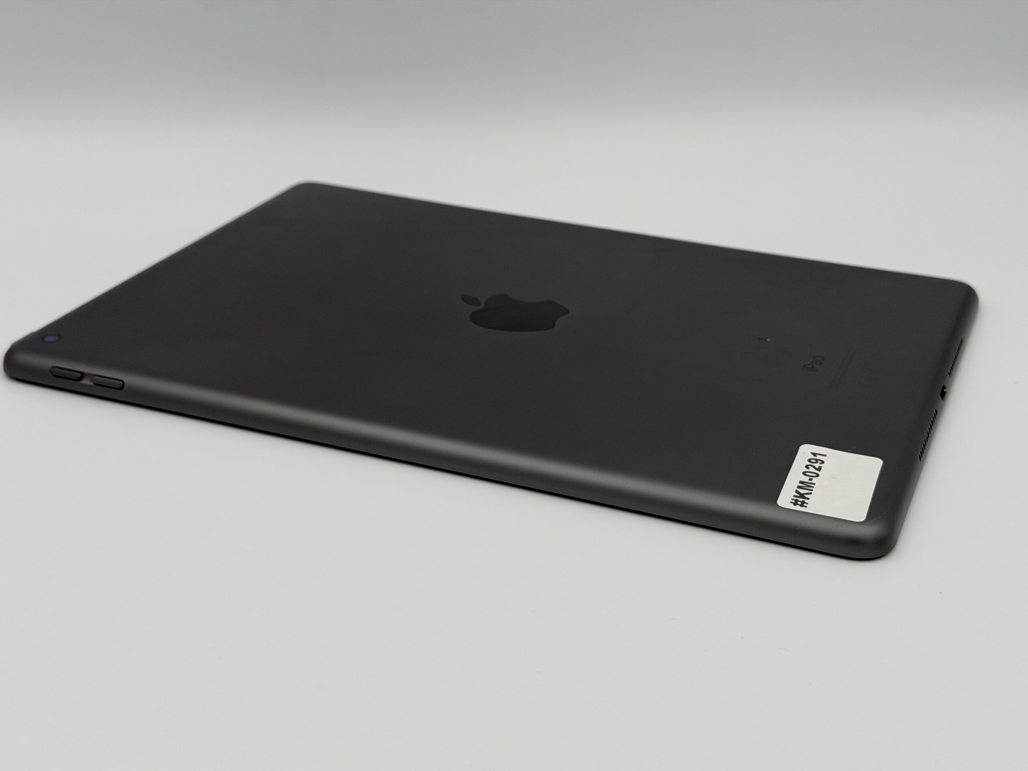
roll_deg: +0.4
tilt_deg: -24.6
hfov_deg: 39.7
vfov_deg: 30.3
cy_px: 386
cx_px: 514
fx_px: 1425
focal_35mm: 48
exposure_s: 1/846
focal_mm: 6.76
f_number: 1.78
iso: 64
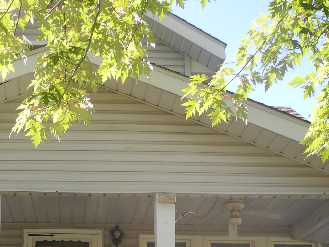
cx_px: 64
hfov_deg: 26.9
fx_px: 675
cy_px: 281
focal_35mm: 71
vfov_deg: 19.7
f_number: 2.8
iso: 100
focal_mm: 6
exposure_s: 1/320
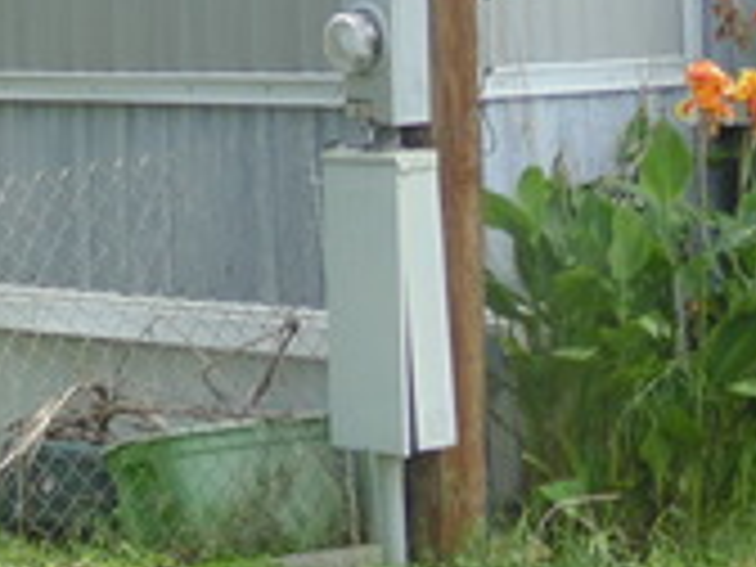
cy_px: 14
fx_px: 4412
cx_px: -396
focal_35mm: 202
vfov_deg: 7.3
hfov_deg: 9.5
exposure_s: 1/160
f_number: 3.9
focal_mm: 9.5
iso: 80
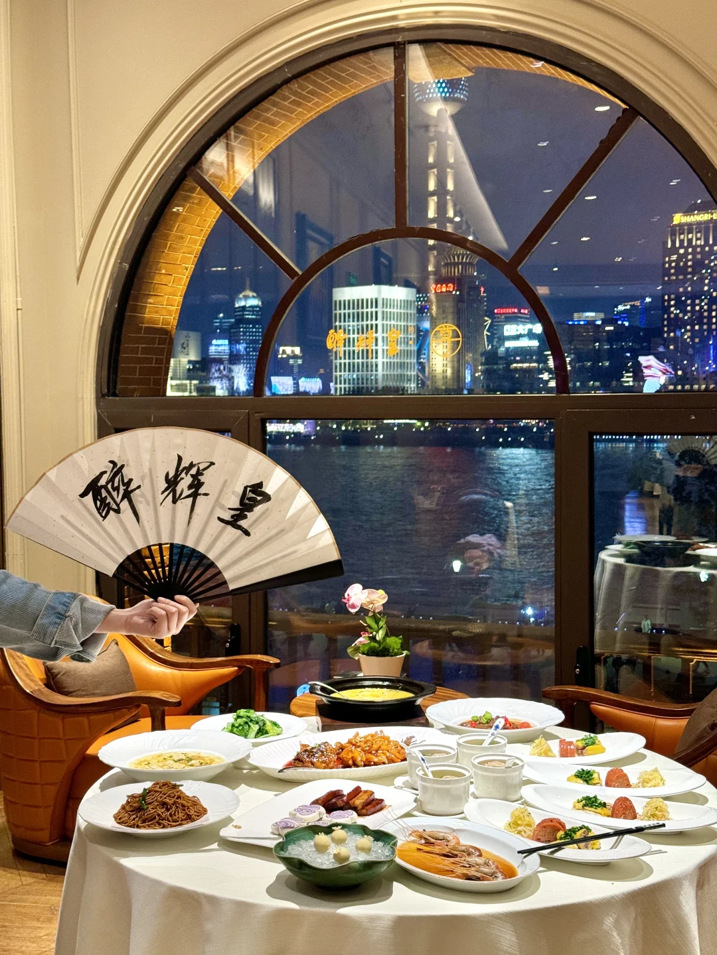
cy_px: 478
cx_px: 358
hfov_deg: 30.3
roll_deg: -0.1
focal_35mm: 48
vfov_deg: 39.7
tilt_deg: -2.7
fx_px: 1326
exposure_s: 1/50
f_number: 1.78
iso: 80
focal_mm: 6.76
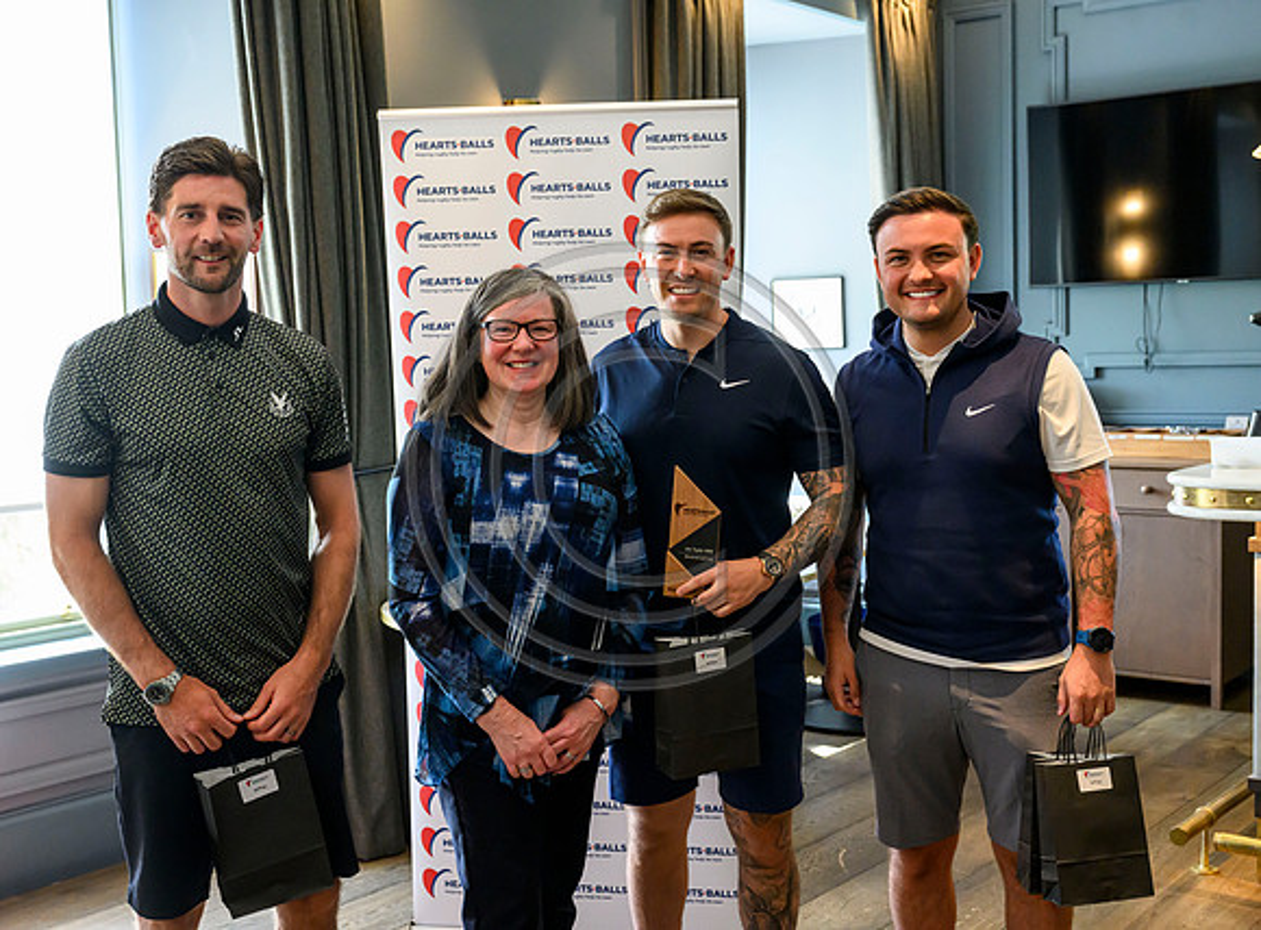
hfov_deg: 44.2
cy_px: 465
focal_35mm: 43
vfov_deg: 33.4
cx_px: 699
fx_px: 1552
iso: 5000
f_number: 4.5
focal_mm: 40
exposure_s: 1/400
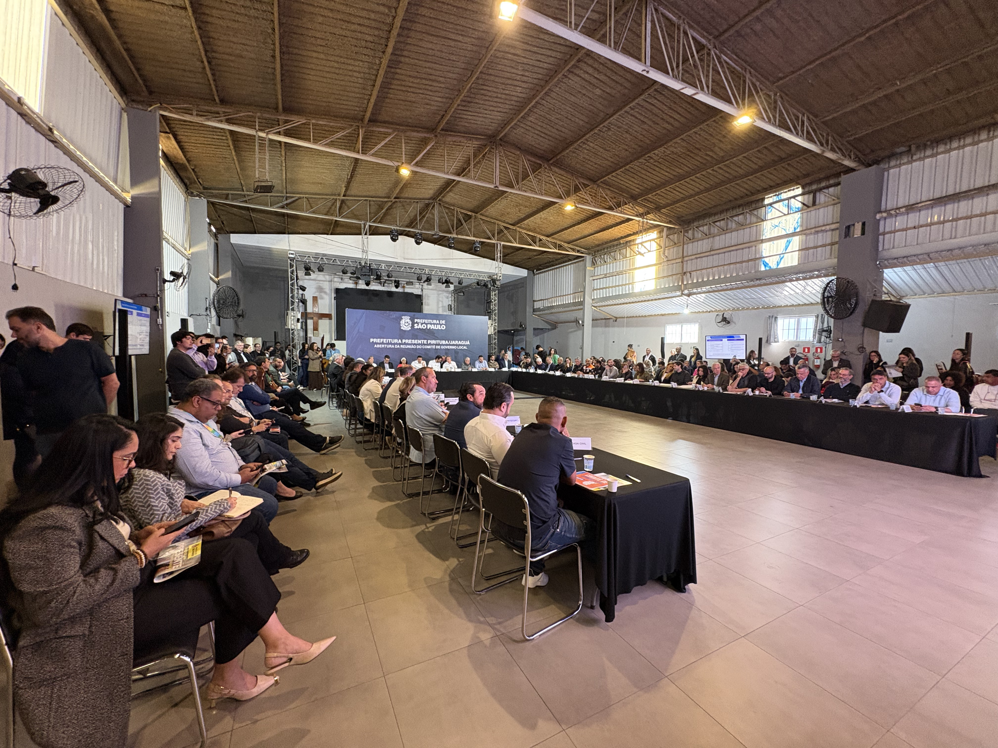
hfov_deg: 102.1
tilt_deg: -2.8
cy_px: 374
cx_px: 499
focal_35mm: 14
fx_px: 404
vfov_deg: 85.7
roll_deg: -1.0
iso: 400
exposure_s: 1/60
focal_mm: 2.22
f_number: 2.2
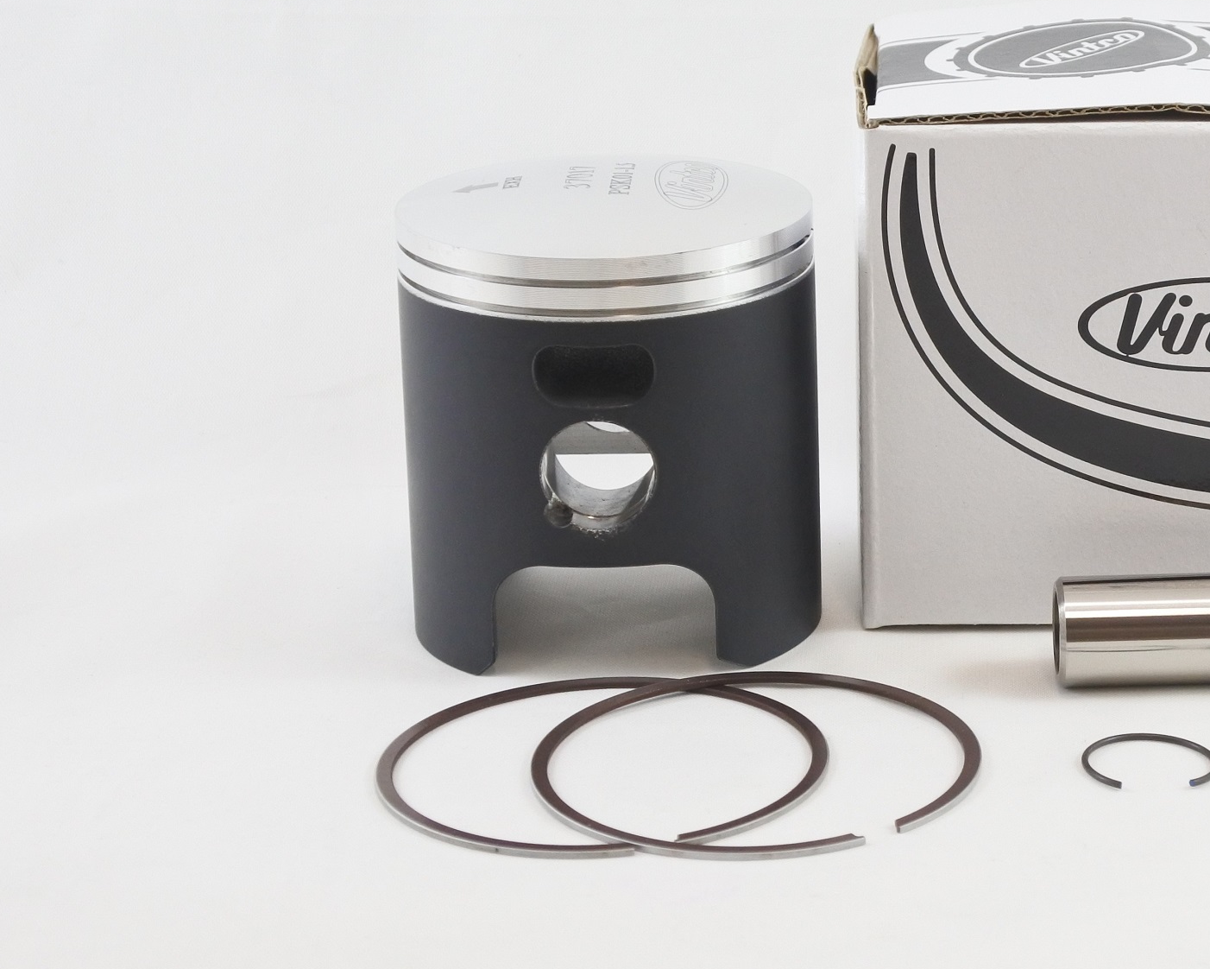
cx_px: 828
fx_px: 2328
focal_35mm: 65
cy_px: 434
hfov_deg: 28.9
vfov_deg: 23.5
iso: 500
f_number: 4.5
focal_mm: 18.4
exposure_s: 1/125
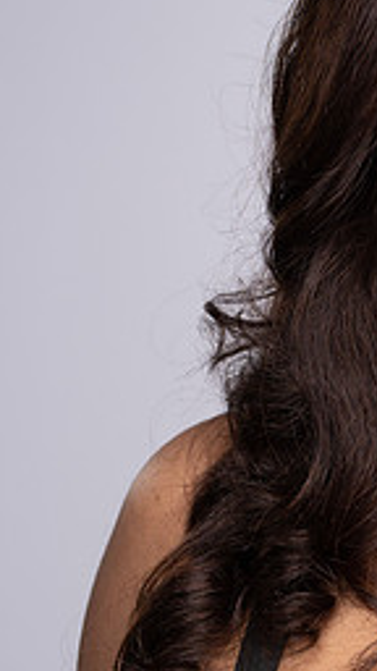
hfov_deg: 5.9
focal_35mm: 202
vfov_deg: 10.6
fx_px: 3590
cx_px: 712
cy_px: 191
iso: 200
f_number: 6.3
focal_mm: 85
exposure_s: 1/160
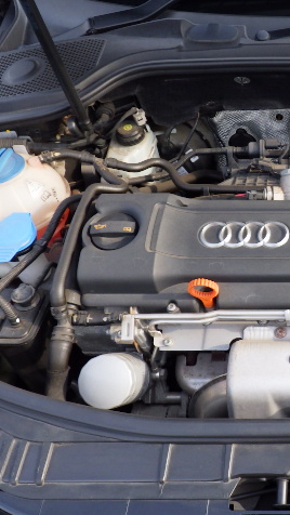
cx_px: 338
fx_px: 560
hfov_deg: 26.2
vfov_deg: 49.4
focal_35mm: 41
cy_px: 259
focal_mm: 5
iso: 250
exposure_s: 1/250
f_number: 4.2
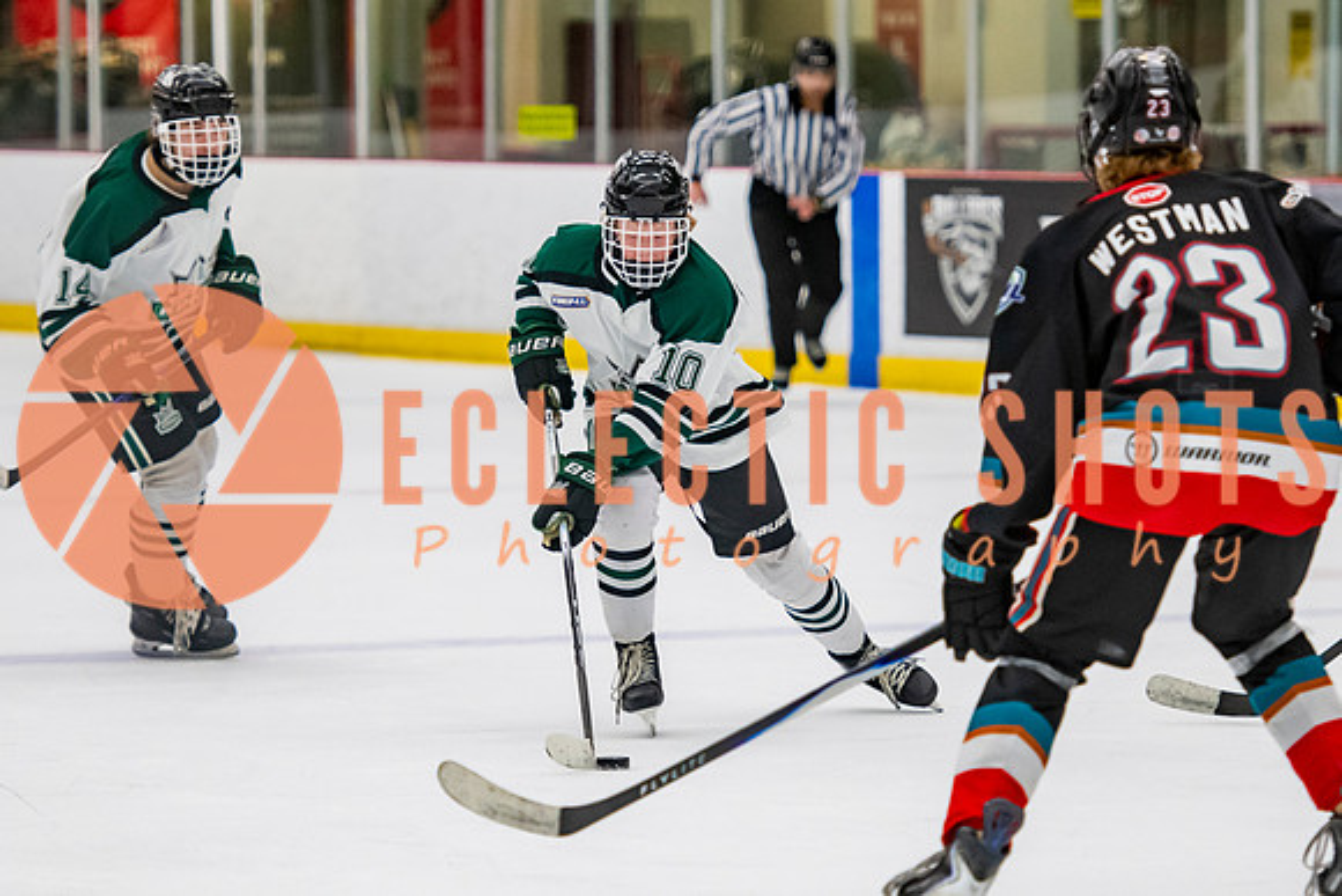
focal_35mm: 245
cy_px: 500
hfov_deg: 8.4
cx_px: 598
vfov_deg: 5.6
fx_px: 9128
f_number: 3.2
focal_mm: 135
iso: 2000
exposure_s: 1/640
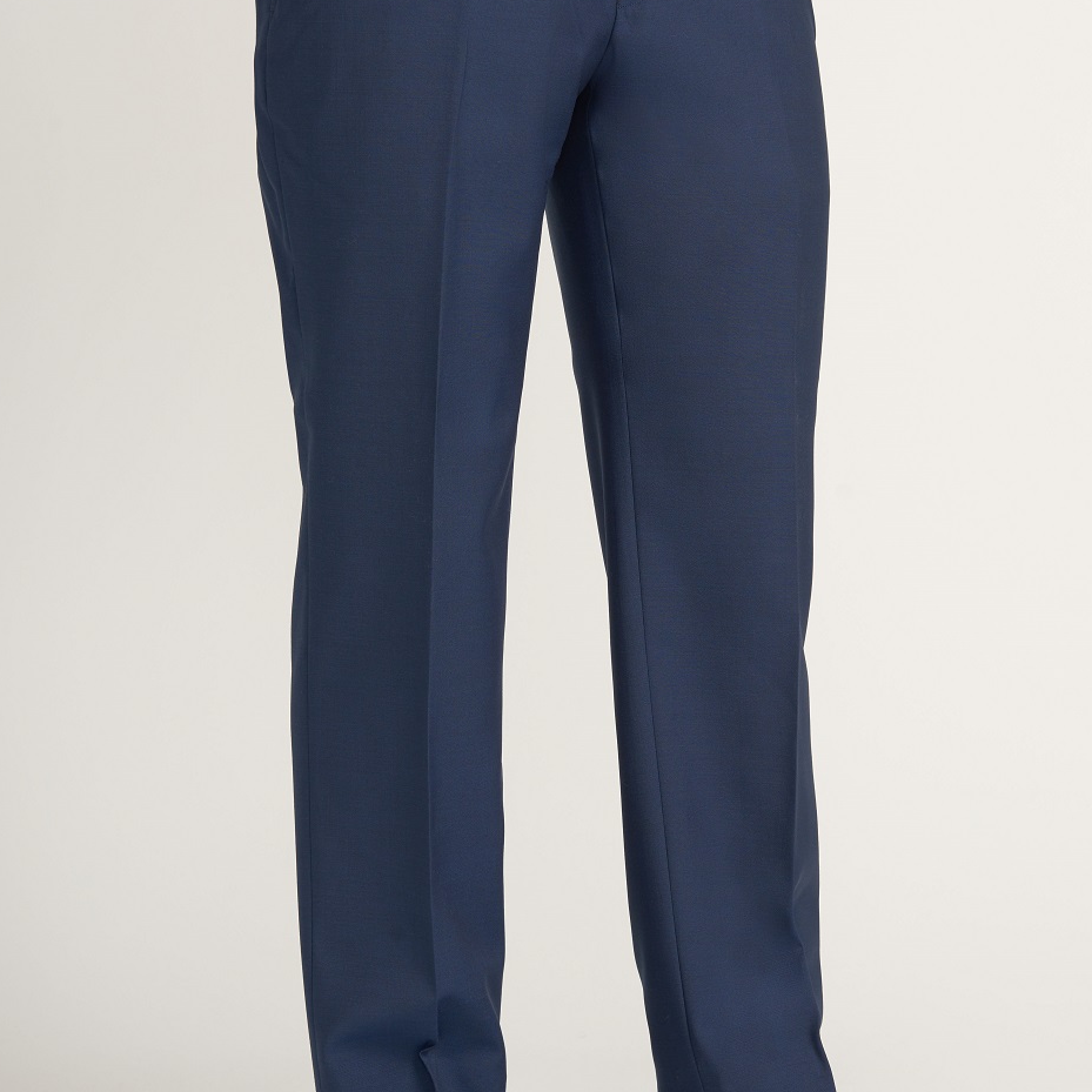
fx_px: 3426
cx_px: 551
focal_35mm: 96
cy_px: 524
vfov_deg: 18.1
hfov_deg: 18.1
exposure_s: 1/250
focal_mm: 70
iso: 160
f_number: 10
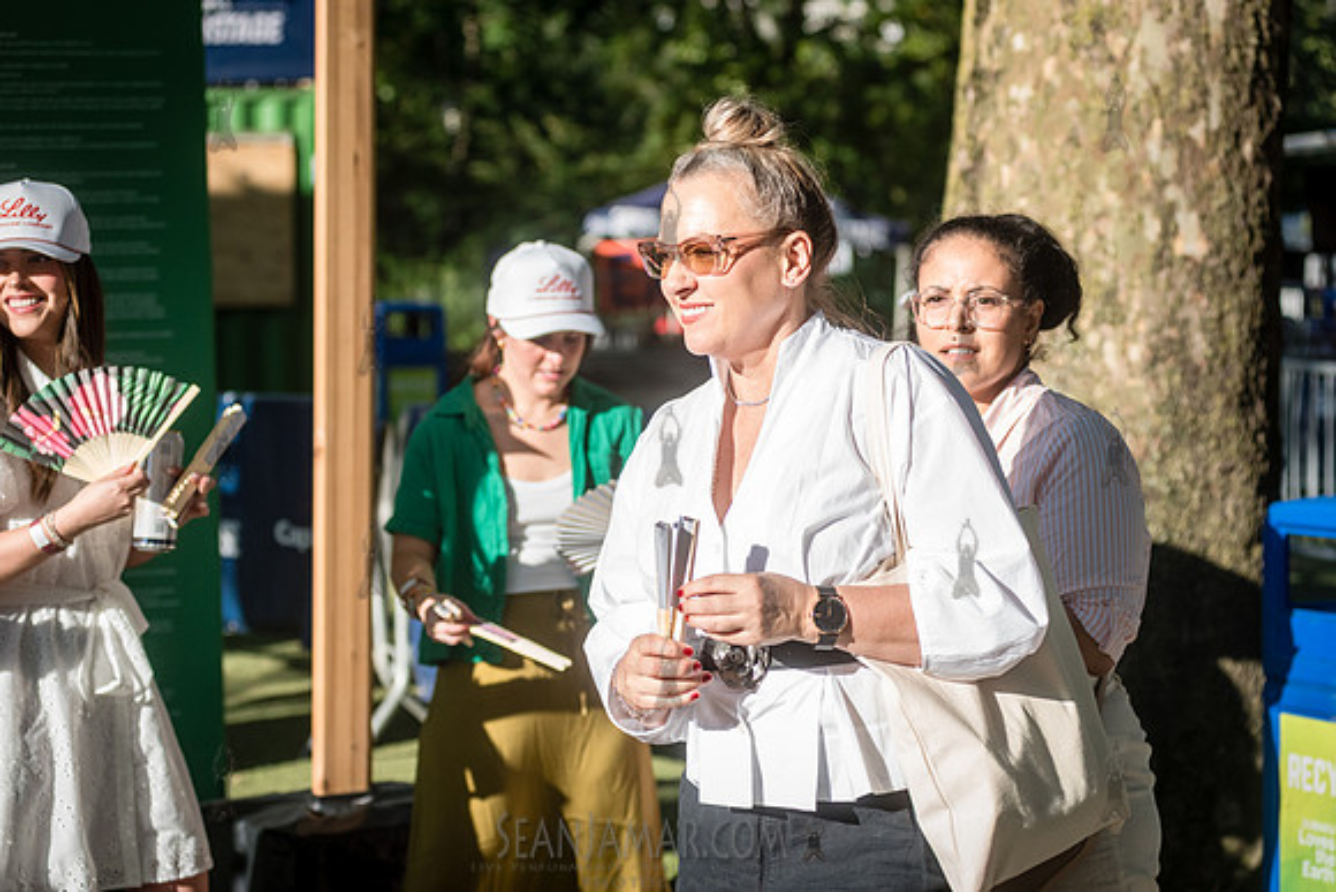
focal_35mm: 80
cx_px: 668
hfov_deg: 25.4
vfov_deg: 17.1
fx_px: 2969
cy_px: 446
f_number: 4
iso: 1000
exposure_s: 1/4000
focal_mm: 80
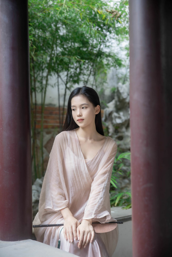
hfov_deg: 27.0
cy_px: 128
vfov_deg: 39.6
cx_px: 86
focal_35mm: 50
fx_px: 358
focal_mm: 50
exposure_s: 1/125
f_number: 2.8
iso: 200
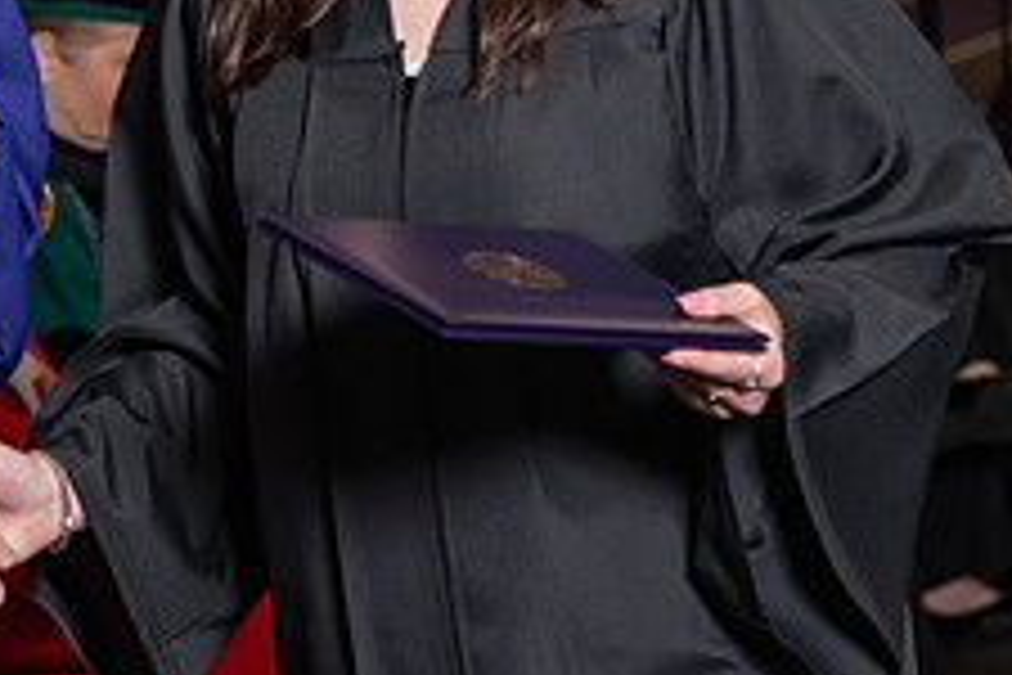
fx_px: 5931
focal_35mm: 211
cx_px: 22
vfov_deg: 6.5
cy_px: -146
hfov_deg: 9.7
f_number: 5
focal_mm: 82
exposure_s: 1/200
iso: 1000
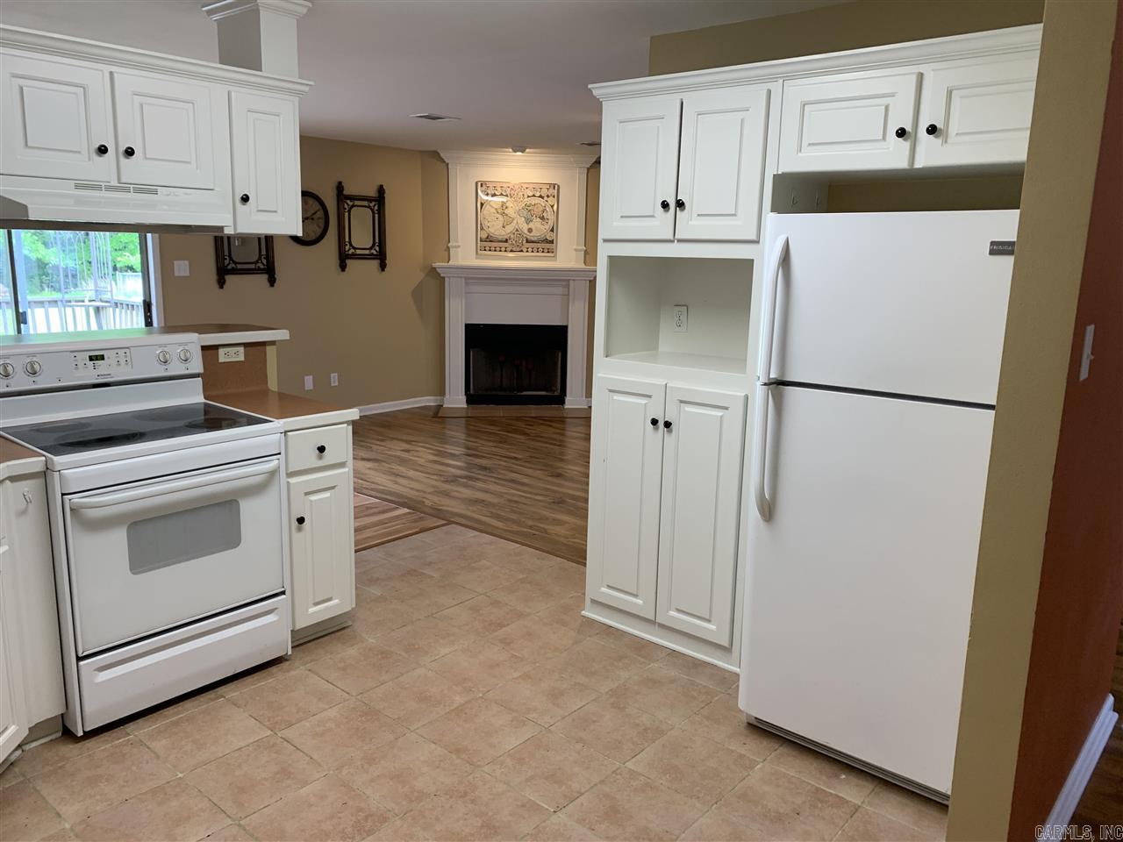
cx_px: 562
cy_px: 421
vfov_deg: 53.1
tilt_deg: -11.3
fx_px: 843
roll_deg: -0.7
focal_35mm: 26
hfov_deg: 67.3
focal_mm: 4.25
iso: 80
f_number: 1.8
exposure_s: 1/60
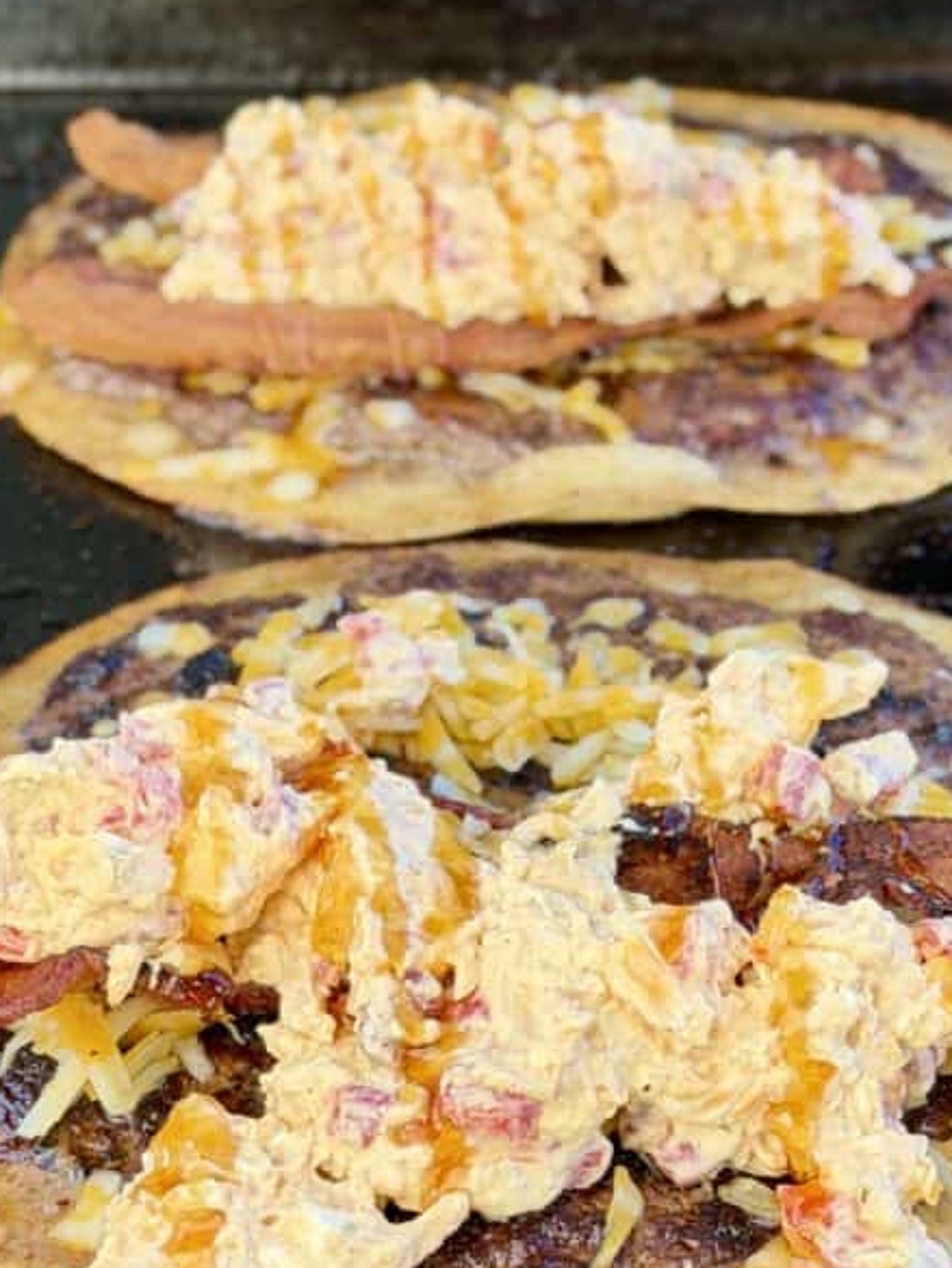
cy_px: 633
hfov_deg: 17.6
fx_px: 3079
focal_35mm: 84
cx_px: 527
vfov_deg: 23.3
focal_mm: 6.76
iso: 64
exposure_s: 1/264
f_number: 1.78
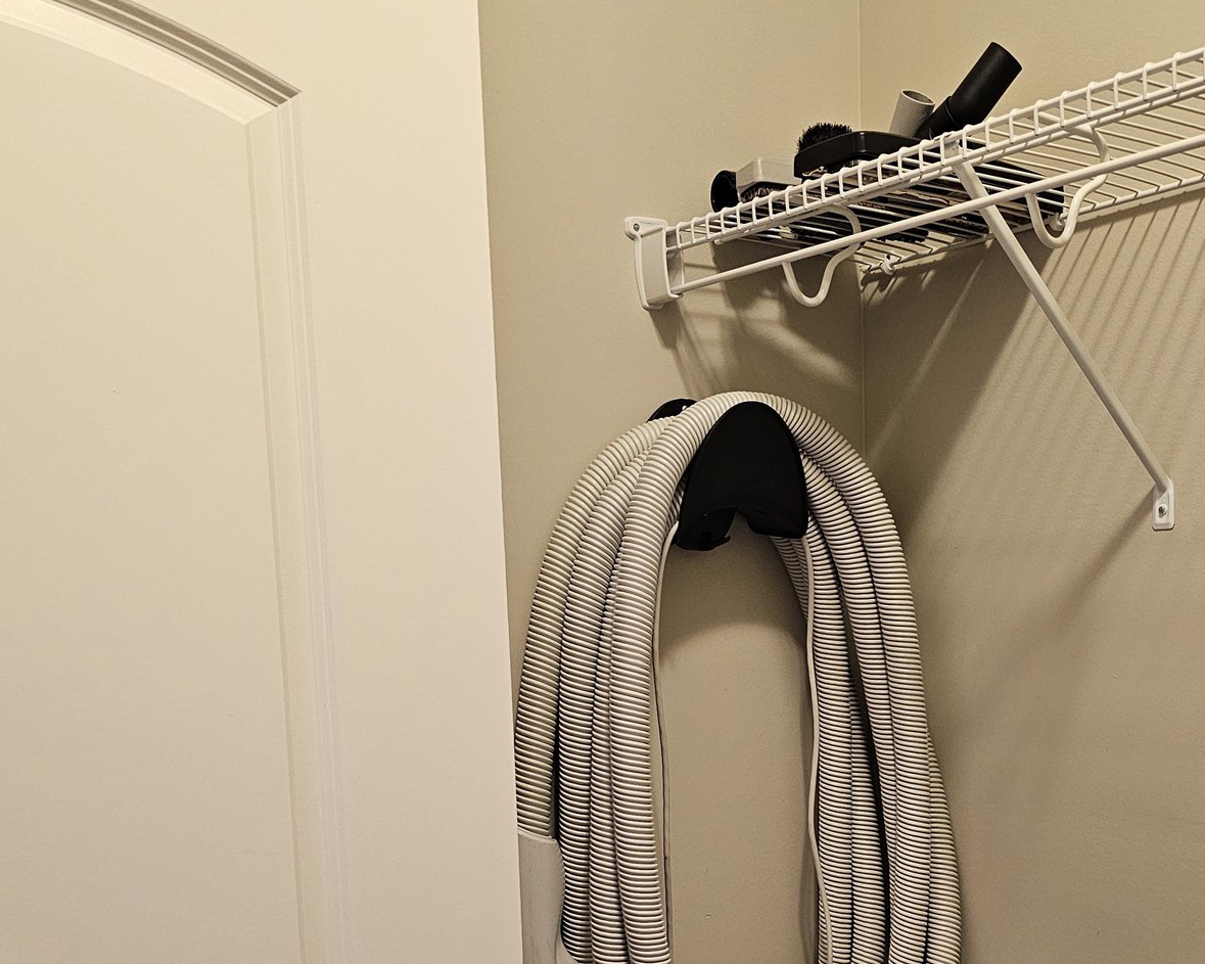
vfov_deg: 37.2
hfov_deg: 46.0
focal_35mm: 39
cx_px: 815
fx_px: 1391
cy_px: 741
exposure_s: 1/120
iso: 800
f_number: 1.7
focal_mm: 6.3
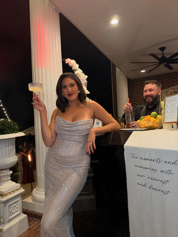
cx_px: 89
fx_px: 165
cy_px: 118
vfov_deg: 71.6
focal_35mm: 24
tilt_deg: +2.5
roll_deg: +1.8
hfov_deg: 56.8
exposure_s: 1/60
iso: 250
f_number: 1.78
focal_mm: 6.76
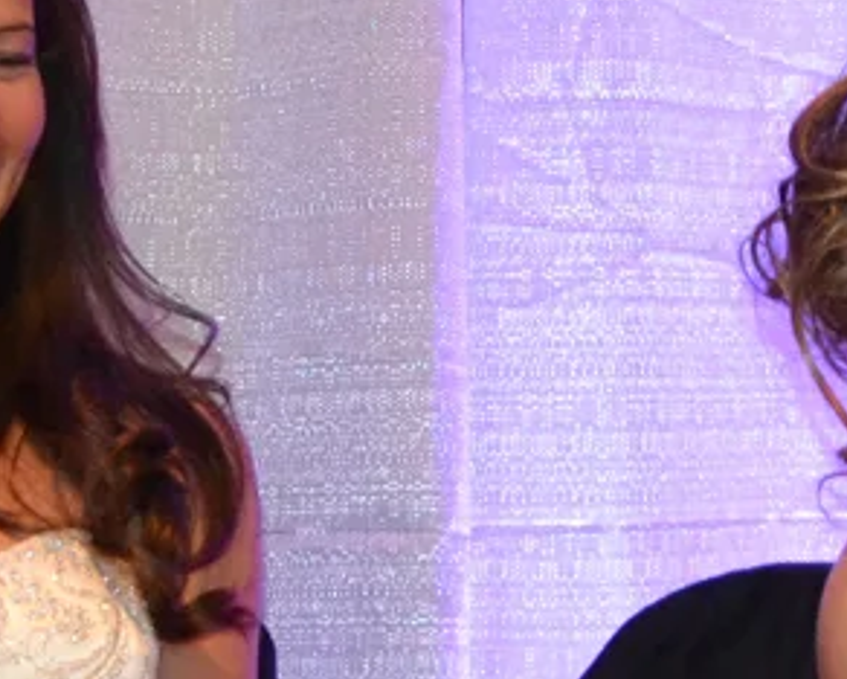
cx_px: 783
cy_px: -122
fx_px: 3913
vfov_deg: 9.8
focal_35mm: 156
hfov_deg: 12.3
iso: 2000
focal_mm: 20
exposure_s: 1/60
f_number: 3.8
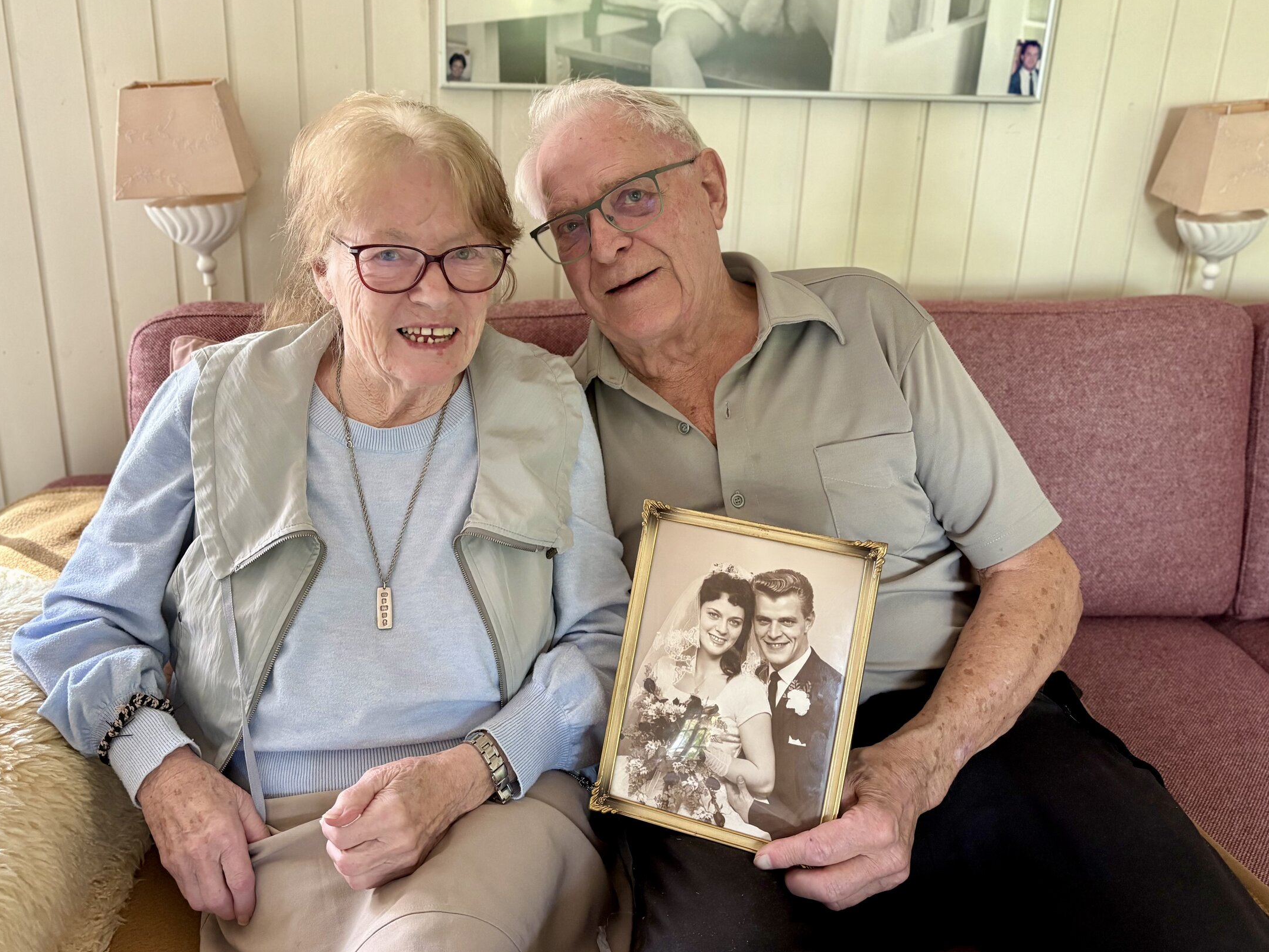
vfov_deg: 45.4
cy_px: 439
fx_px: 1136
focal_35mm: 31
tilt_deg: -18.6
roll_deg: -0.9
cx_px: 575
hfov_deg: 58.3
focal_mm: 5.96
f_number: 1.6
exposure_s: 1/60
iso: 400
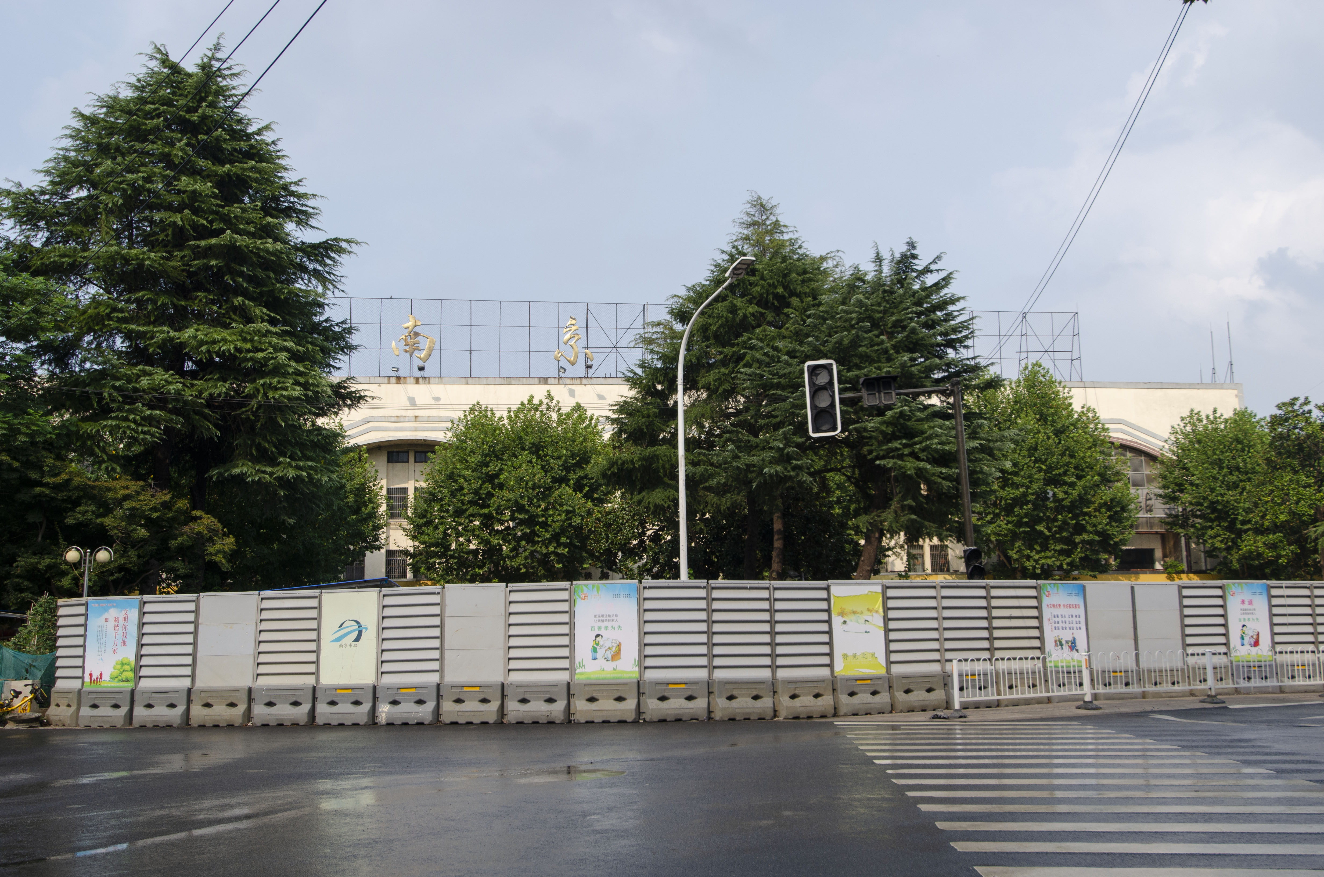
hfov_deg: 53.2
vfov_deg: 36.7
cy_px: 438
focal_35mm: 36
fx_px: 1321
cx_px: 662
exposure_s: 1/250
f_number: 8
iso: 180
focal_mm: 24
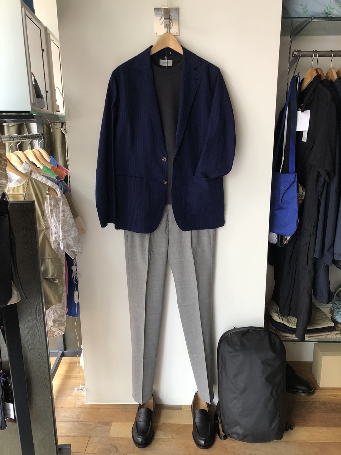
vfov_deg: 63.4
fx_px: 368
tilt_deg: -13.4
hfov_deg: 49.7
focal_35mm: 28
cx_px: 170
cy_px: 228
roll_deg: +0.5
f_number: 1.8
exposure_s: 1/24
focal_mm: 4
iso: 40
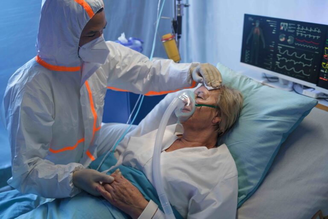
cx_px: 164
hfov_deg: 54.4
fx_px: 319
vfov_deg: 37.9
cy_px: 110
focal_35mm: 35
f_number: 2.8
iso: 800
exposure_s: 1/250
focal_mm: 35
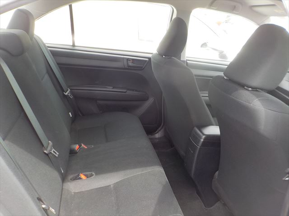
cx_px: 144
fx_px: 250
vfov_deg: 46.8
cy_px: 108
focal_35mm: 30
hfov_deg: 60.0
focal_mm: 4.1
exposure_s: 1/80
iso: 125
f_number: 3.3
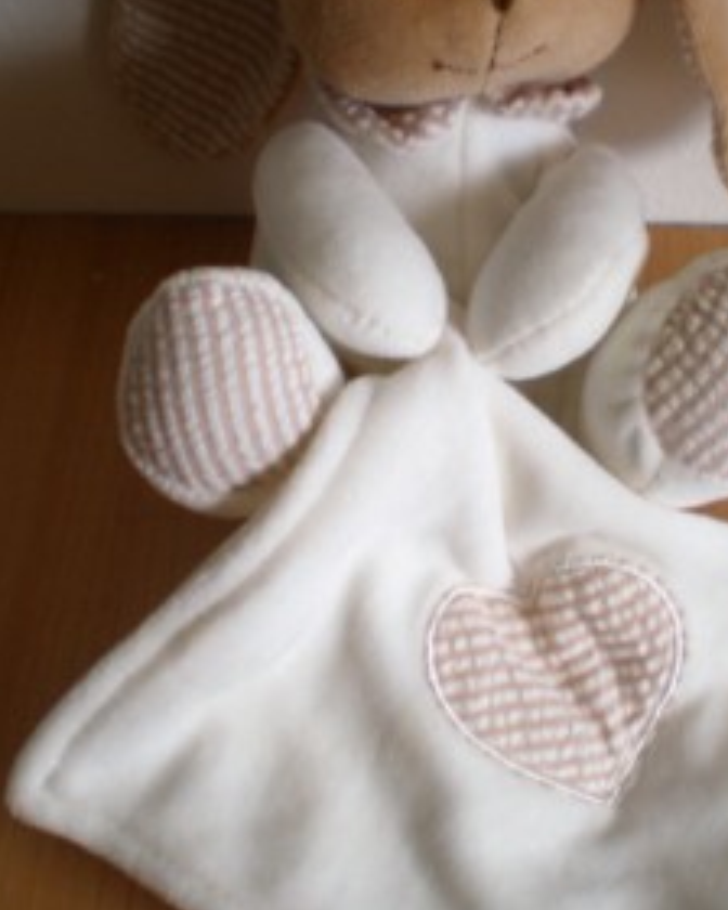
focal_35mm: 69
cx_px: 462
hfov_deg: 22.1
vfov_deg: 27.5
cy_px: 436
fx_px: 1858
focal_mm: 6.3
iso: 88
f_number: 3.1
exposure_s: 1/62.8
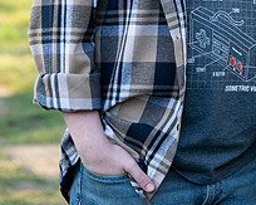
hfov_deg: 7.9
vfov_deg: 6.2
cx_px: 186
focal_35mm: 246
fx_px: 1863
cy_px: -54
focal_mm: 119
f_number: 5
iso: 500
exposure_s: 1/200
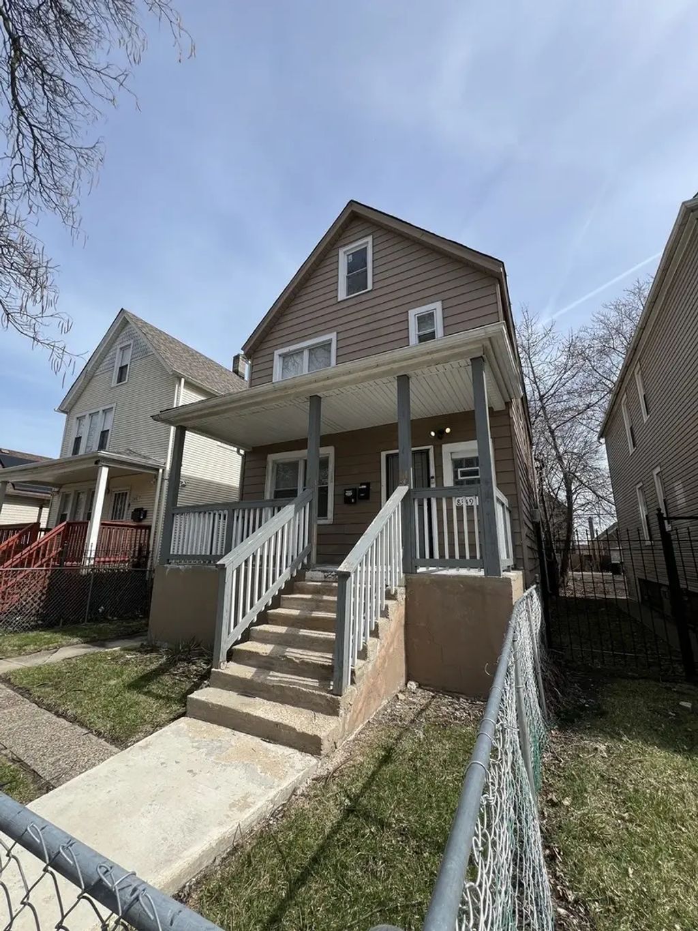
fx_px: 349
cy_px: 466
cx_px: 349
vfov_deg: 106.2
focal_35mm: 13
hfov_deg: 89.9
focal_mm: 1.57
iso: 32
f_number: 1.8
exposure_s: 1/1119
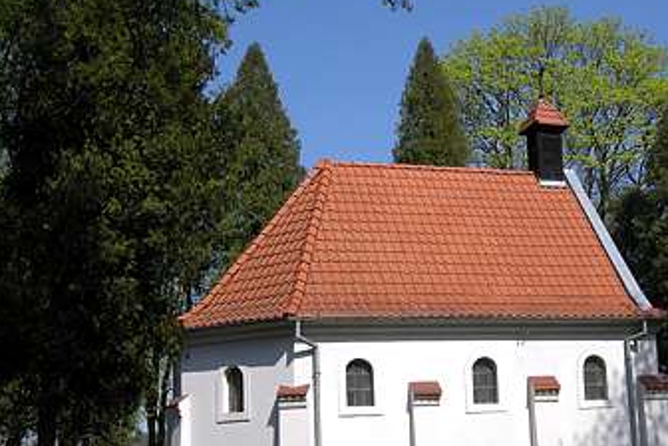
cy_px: 345
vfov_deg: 24.3
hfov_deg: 35.9
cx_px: 447
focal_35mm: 55
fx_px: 1020
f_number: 6.1
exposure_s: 1/338
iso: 64
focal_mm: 7.5
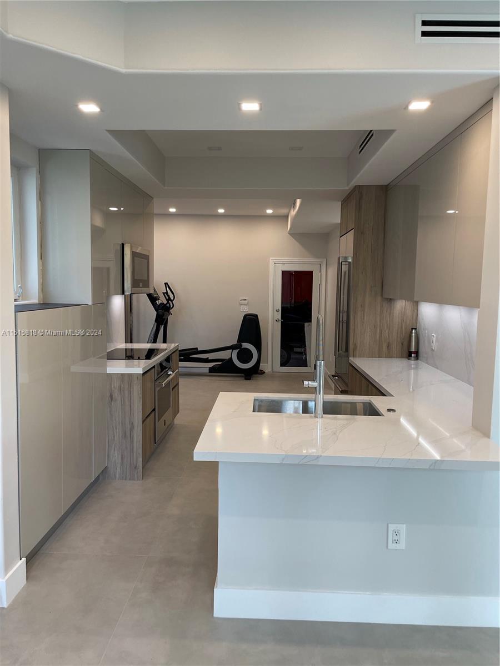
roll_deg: -0.4
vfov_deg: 67.3
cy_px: 333
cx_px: 250
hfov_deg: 53.1
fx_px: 501
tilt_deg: -5.3
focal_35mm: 26
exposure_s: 1/120
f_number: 1.6
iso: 80
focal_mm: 4.2
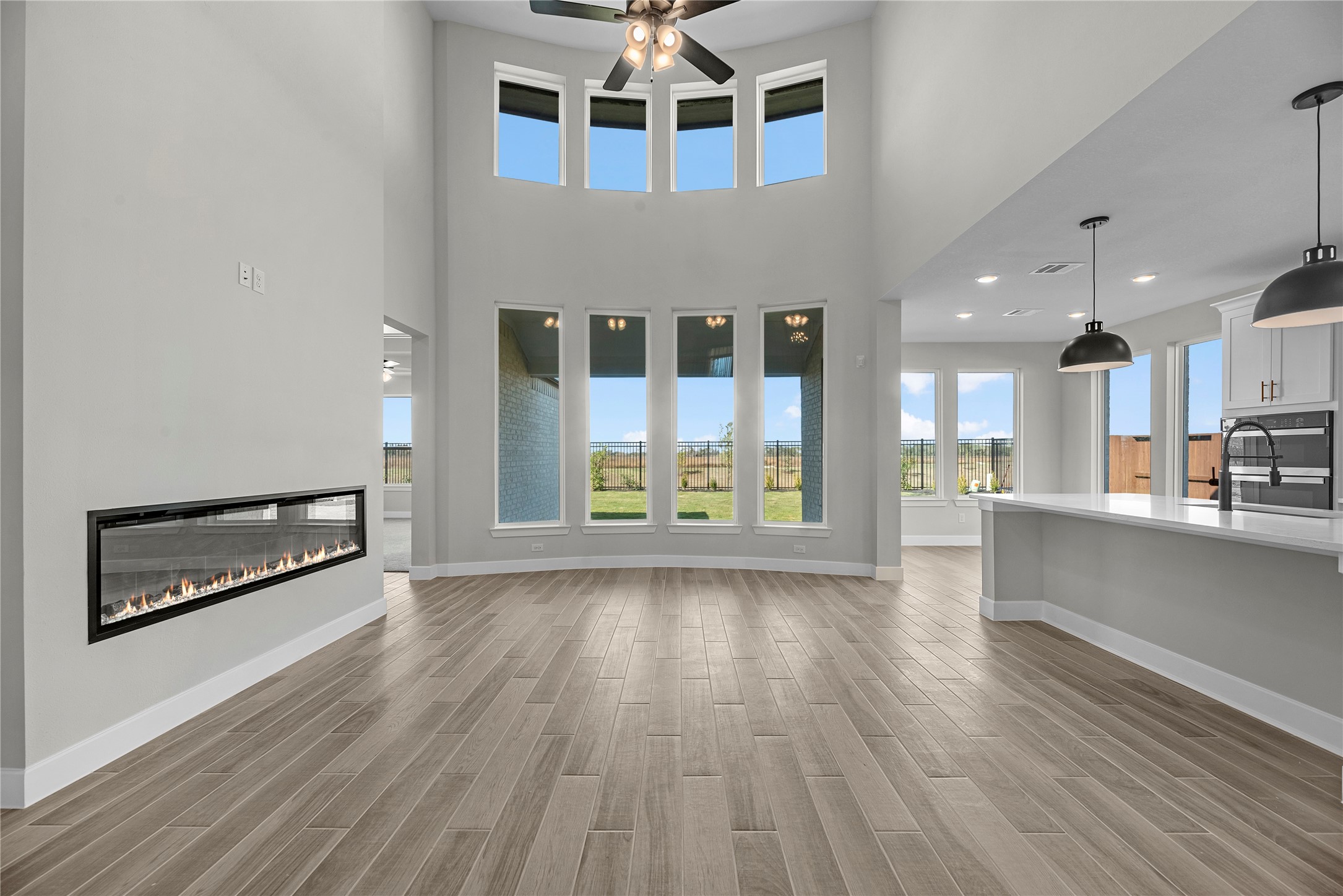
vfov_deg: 81.2
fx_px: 522
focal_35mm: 14
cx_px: 672
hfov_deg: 104.2
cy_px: 448
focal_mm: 14
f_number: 9
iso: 250
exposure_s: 1/50
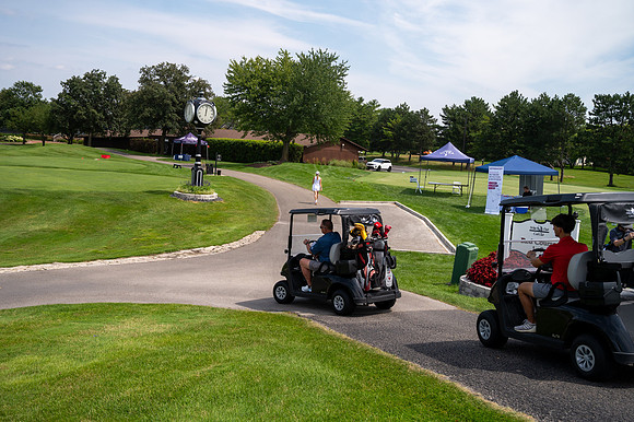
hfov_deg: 55.8
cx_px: 317
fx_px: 598
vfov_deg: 38.8
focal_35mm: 34
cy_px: 211
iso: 250
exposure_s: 1/2000
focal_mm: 34
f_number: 5
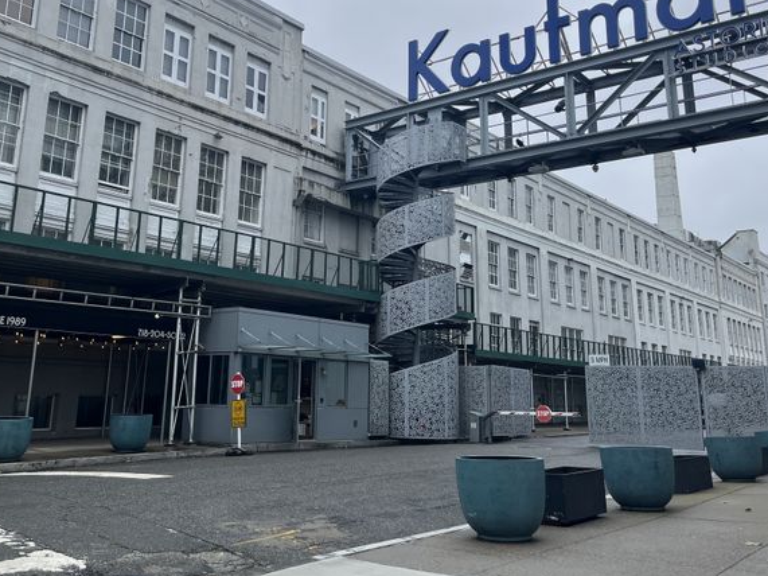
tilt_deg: +15.3
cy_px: 194
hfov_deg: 52.4
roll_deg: -1.0
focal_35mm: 35
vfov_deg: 40.2
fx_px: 776
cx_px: 325
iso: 50
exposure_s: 1/1066
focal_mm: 5.1
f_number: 1.6
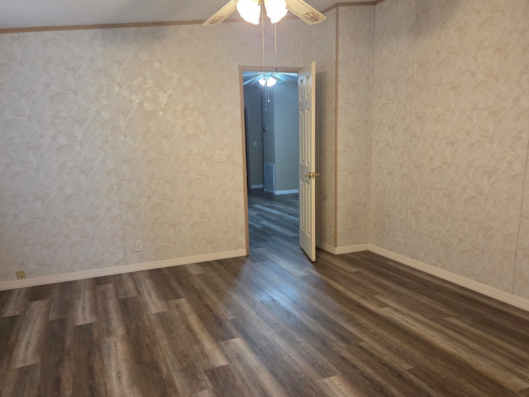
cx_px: 268
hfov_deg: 63.4
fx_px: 428
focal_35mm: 28
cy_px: 225
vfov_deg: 49.6
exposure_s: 1/120
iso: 500
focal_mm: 5.4
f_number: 1.8
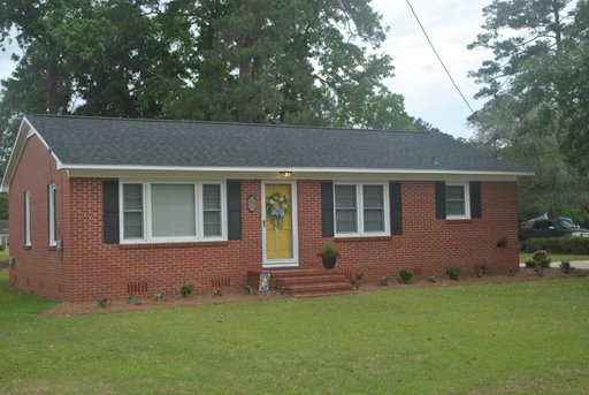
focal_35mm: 48
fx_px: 786
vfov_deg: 28.2
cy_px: 198
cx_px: 294
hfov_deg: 41.1
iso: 100
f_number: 5.6
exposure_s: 1/200
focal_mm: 32
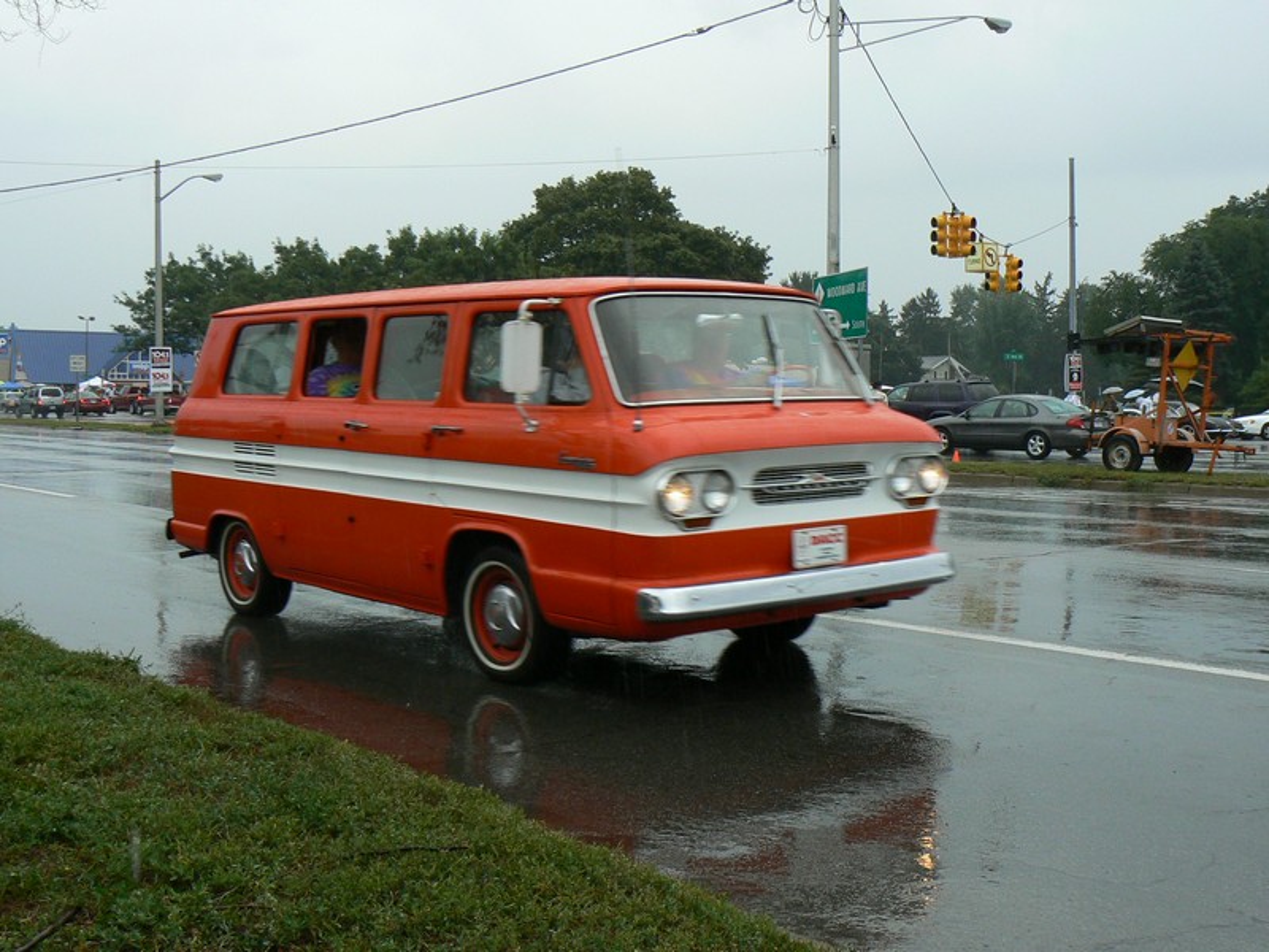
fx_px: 1356
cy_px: 476
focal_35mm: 37
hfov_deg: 50.1
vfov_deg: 38.7
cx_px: 634
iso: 80
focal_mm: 6
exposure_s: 1/160
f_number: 5.6
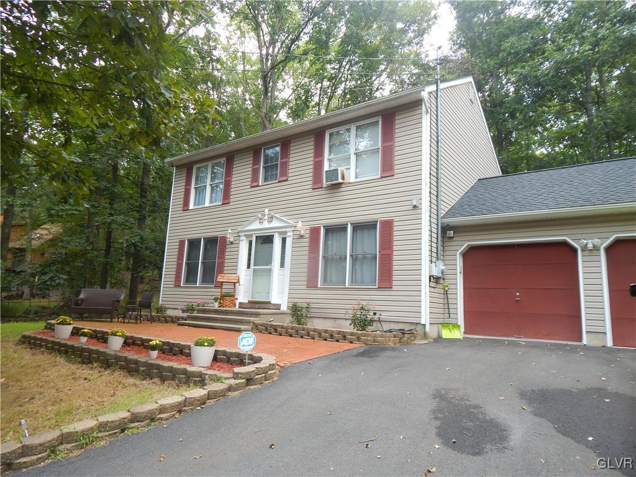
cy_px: 238
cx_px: 318
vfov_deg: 61.1
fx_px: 404
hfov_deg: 76.4
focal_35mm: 22
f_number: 3
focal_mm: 4
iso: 125
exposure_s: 1/125
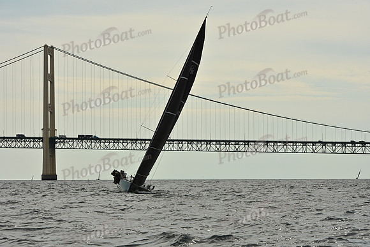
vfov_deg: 8.9
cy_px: 124
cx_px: 185
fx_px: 1593
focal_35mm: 155
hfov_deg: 13.2
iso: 320
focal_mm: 155
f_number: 16
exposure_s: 1/1000
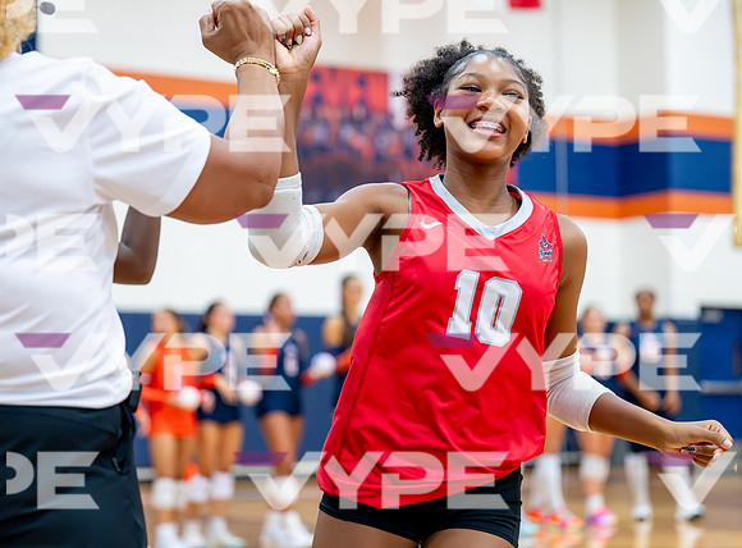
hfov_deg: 23.8
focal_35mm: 83
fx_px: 1763
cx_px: 371
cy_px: 274
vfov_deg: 17.6
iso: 4500
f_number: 2.8
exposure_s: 1/800
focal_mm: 70
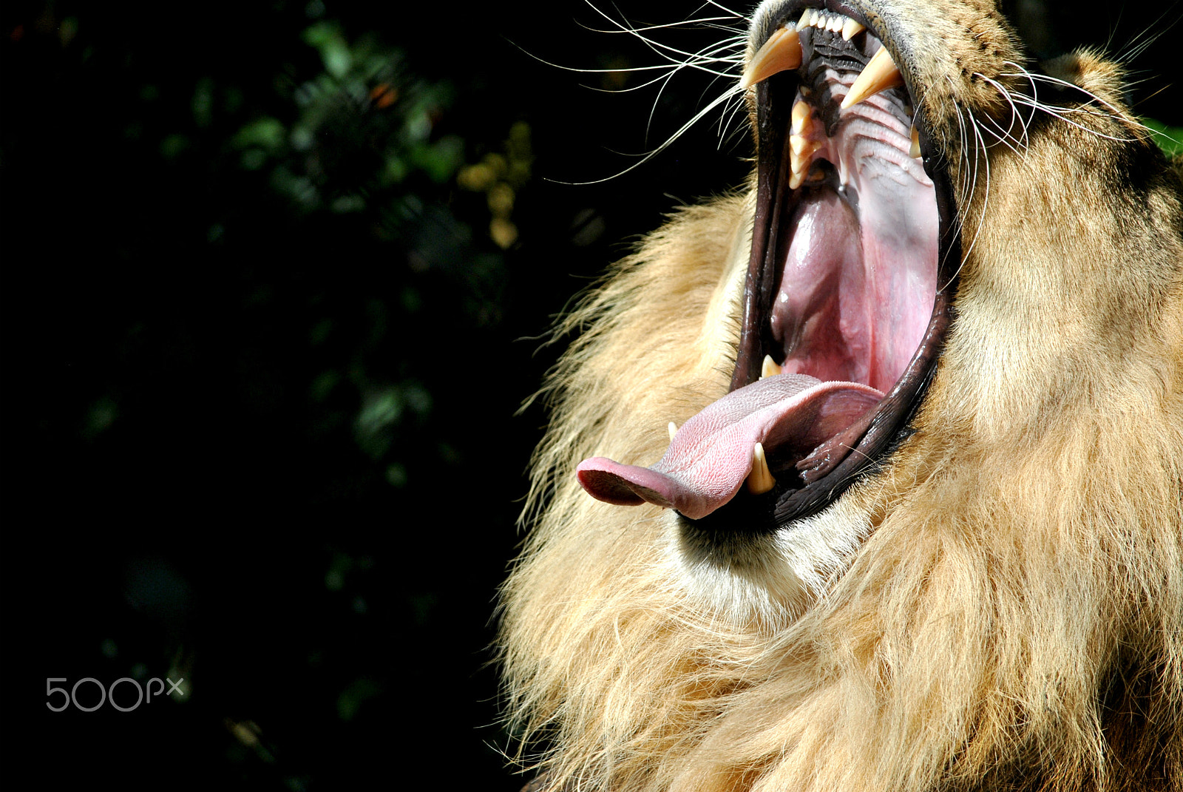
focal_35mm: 225
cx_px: 592
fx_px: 7402
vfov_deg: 6.1
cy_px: 396
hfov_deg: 9.1
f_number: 4.8
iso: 200
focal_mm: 150
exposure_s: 1/800
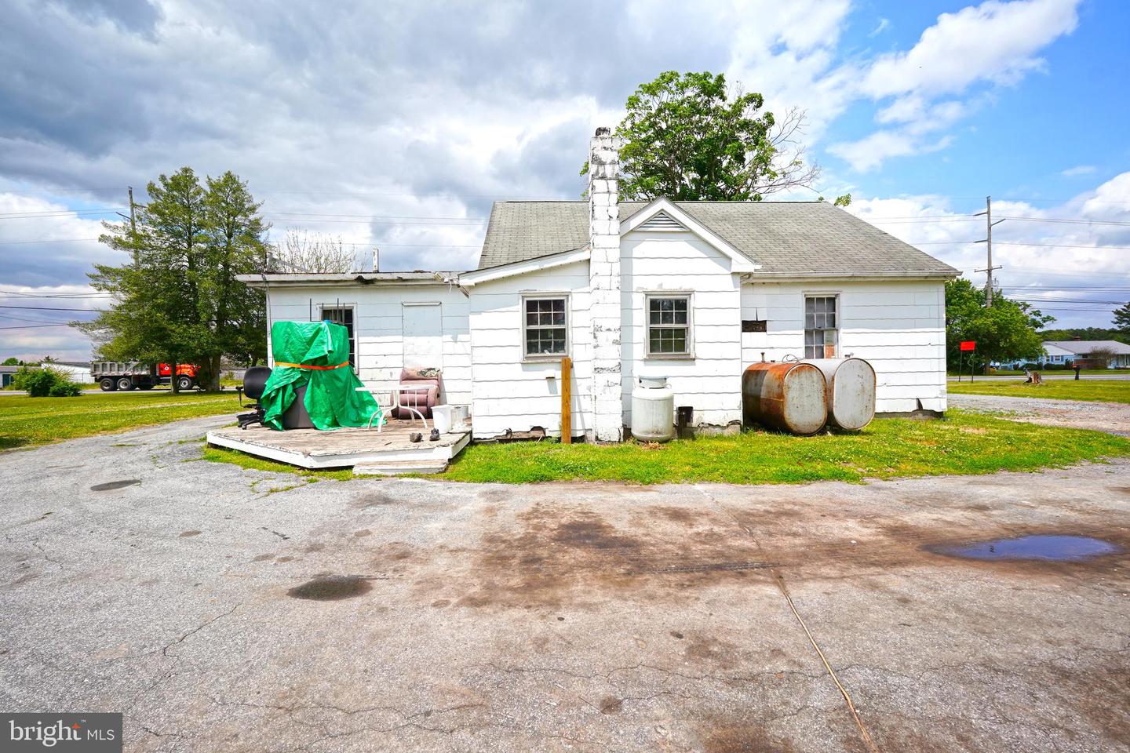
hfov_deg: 100.4
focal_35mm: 15
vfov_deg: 77.3
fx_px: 471
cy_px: 376
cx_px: 565
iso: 100
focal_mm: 10
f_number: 8
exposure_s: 1/320
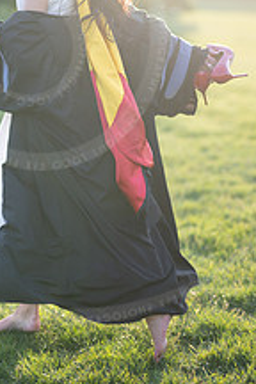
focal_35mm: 104
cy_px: 94
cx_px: 44
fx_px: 1109
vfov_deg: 19.5
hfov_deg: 13.1
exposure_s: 1/1250
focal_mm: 50
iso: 200
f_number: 1.3
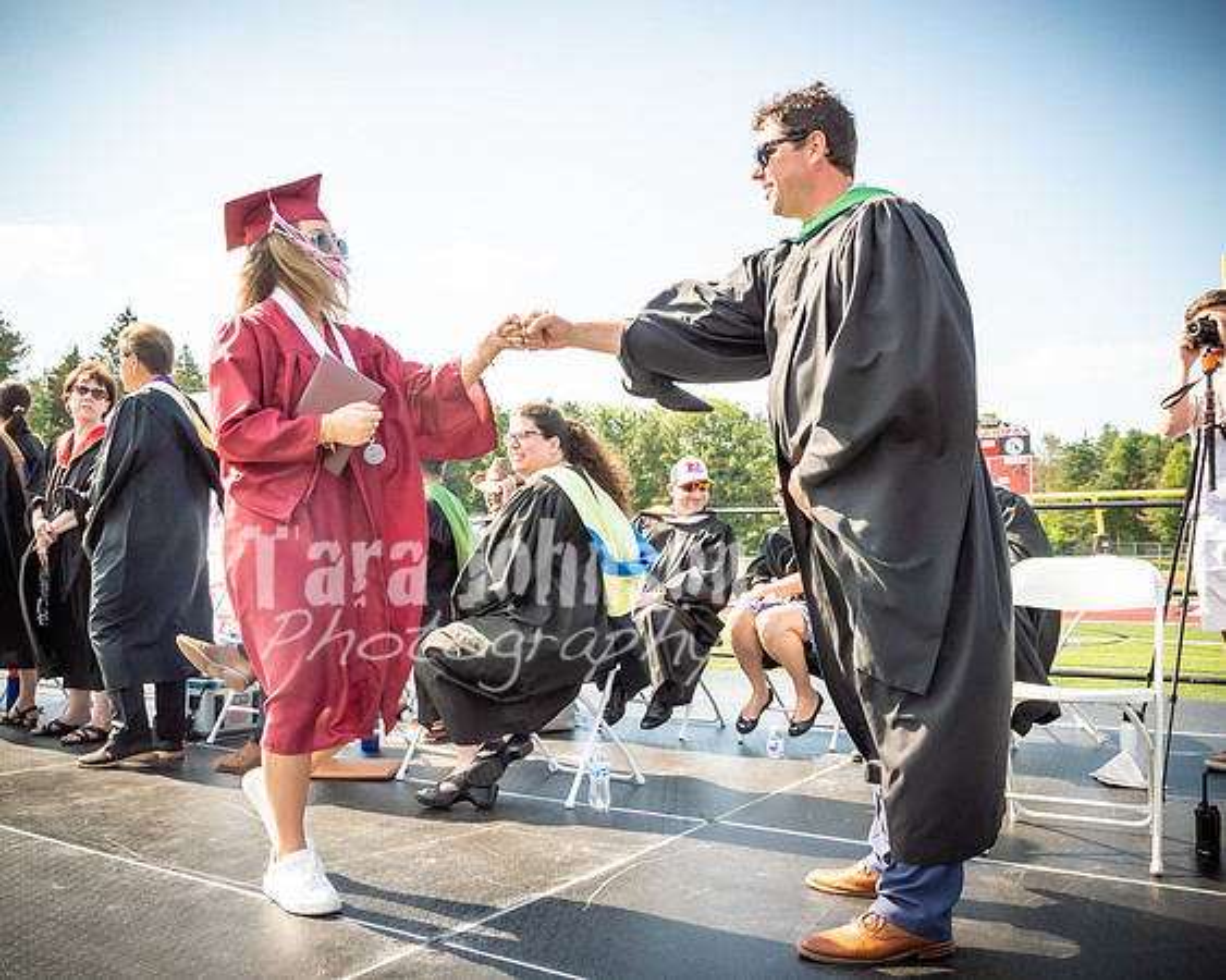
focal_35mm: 29
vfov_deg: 50.3
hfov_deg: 60.9
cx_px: 613
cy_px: 490
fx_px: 1043
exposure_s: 1/500
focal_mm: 17
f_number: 7.1
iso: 200
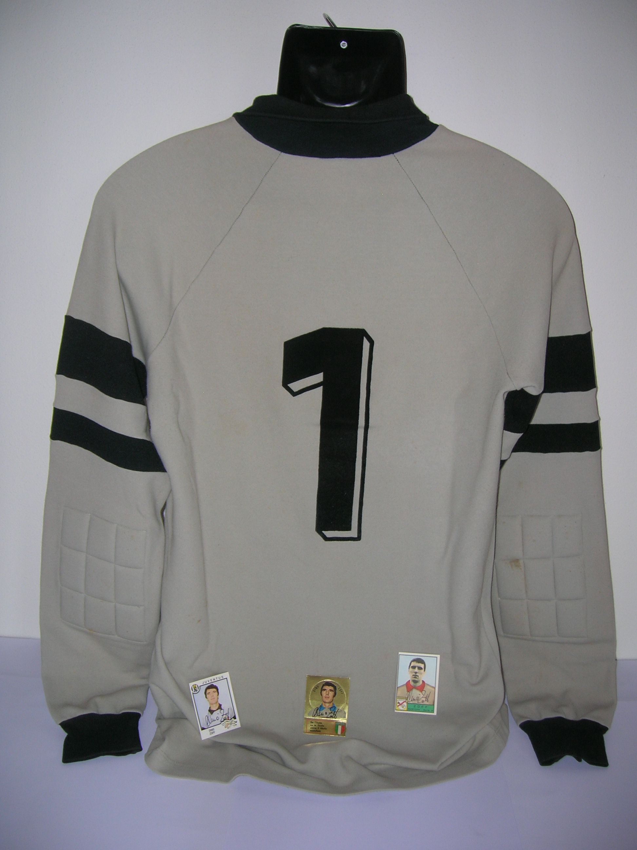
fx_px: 834
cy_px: 425
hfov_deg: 41.8
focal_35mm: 34
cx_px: 318
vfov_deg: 54.0
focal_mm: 5.7
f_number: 2.9
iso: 50
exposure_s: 1/60.1
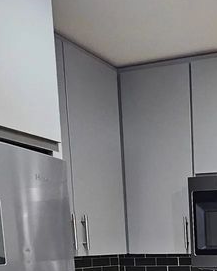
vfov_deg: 33.7
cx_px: 269
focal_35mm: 48
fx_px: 385
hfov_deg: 27.2
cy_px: 298
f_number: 2.2
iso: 320
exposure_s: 1/40
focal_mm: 2.2
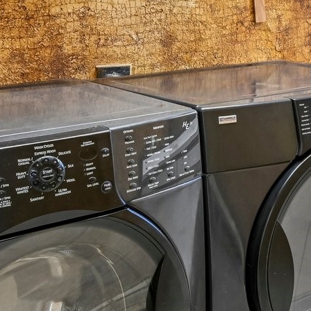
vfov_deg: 23.3
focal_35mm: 70
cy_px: -22
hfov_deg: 21.9
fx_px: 712
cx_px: 415
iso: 400
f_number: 8
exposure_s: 1/10
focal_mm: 18
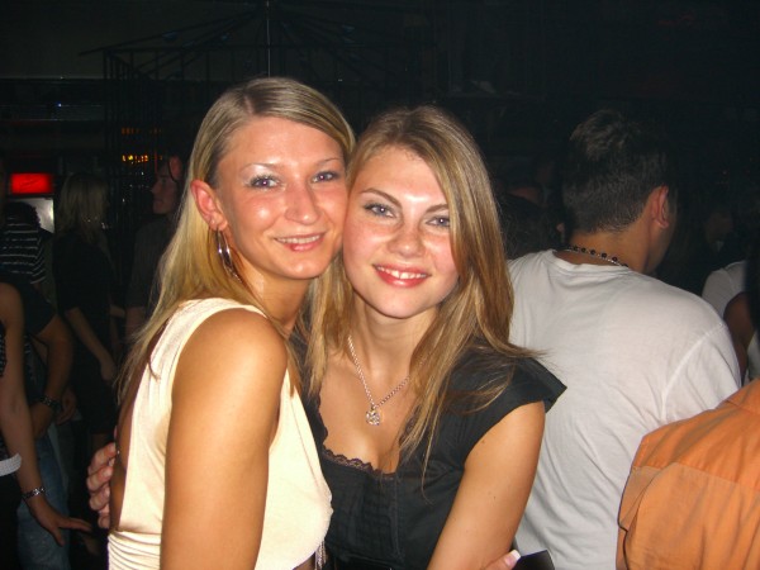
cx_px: 380
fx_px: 834
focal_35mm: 38
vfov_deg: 37.7
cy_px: 285
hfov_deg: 49.0
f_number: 2.8
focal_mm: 7.9
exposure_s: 1/60
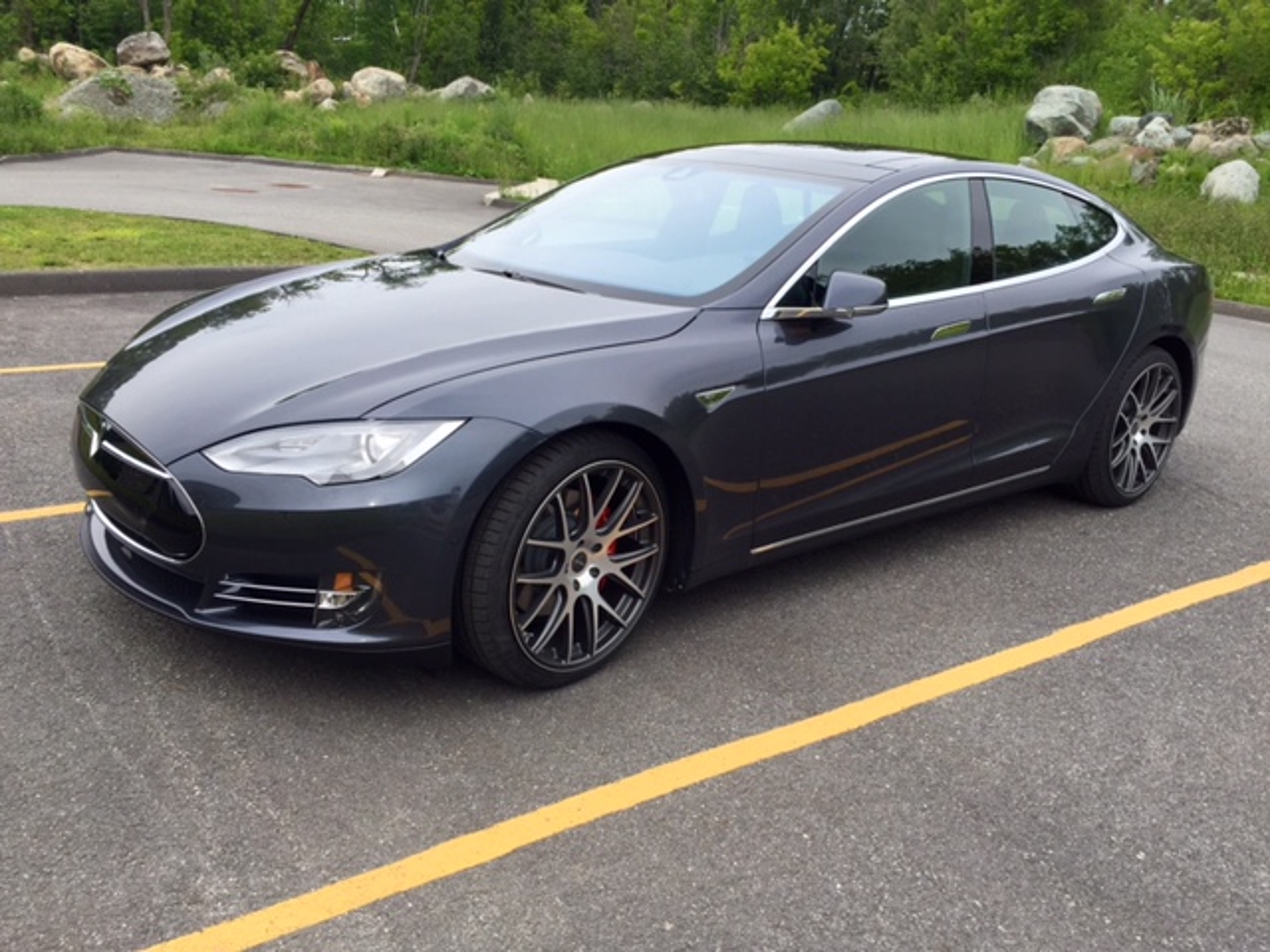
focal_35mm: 29
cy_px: 476
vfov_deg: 48.2
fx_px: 1064
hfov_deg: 61.7
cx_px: 635
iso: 32
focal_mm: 4.15
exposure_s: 1/898
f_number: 2.2
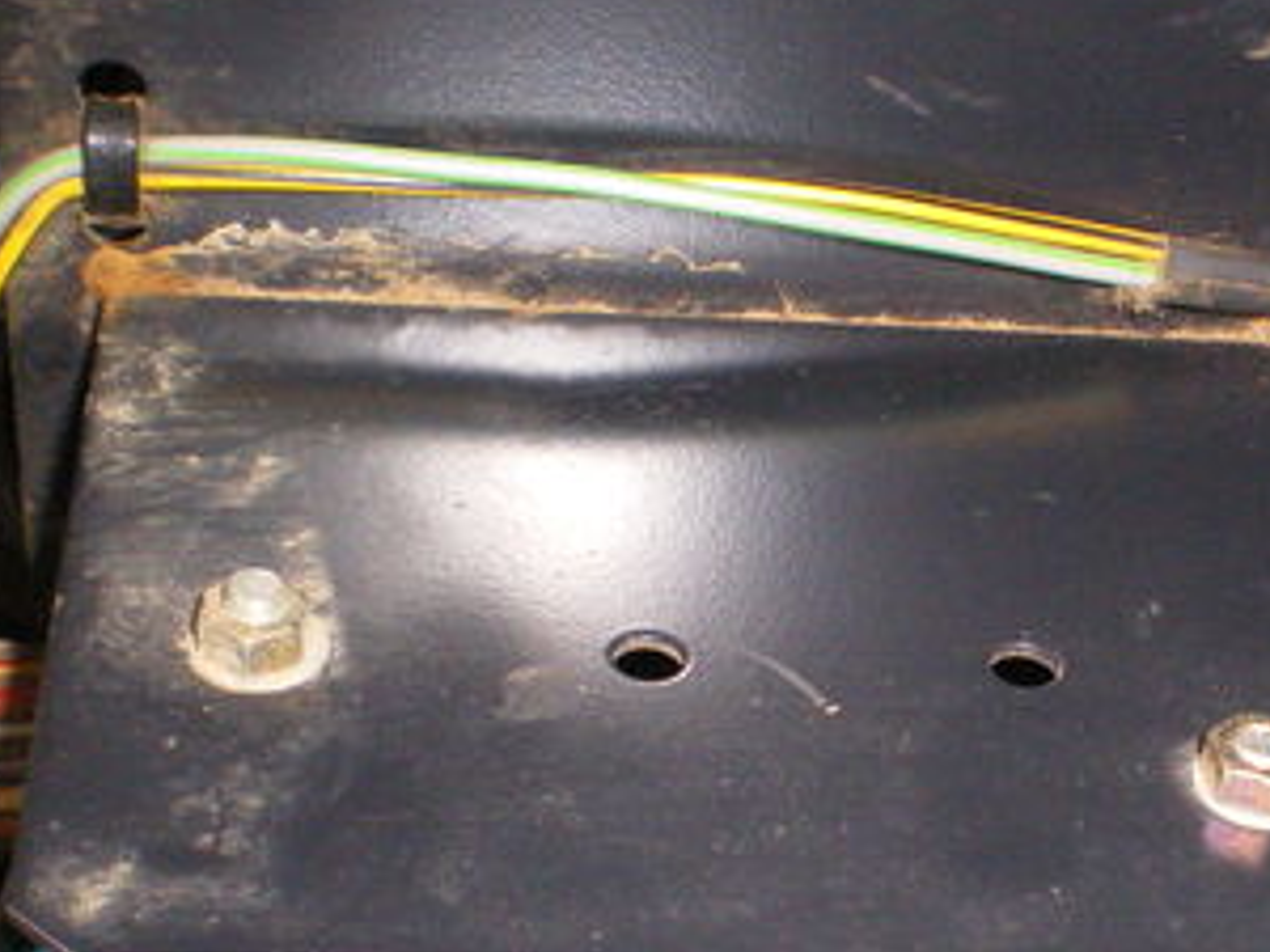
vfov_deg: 18.1
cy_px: 753
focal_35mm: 81
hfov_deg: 23.7
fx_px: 2972
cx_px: 1050
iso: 400
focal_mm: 6.3
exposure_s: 1/50
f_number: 4.6
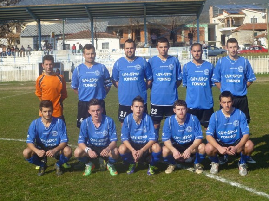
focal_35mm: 65
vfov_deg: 22.6
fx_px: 505
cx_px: 137
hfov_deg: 29.8
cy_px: 88
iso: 80
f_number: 4
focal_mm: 10.2
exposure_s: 1/640
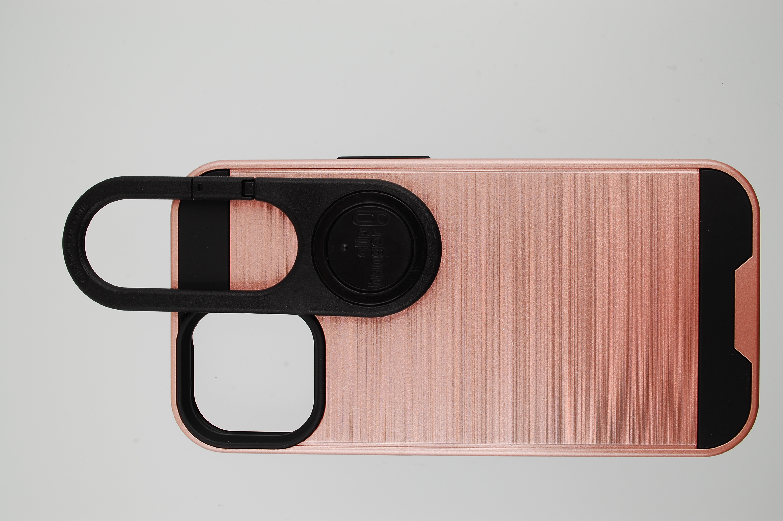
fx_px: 782
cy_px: 260
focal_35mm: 36
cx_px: 392
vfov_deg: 36.8
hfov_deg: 53.2
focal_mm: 24
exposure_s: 1/160
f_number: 13
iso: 200
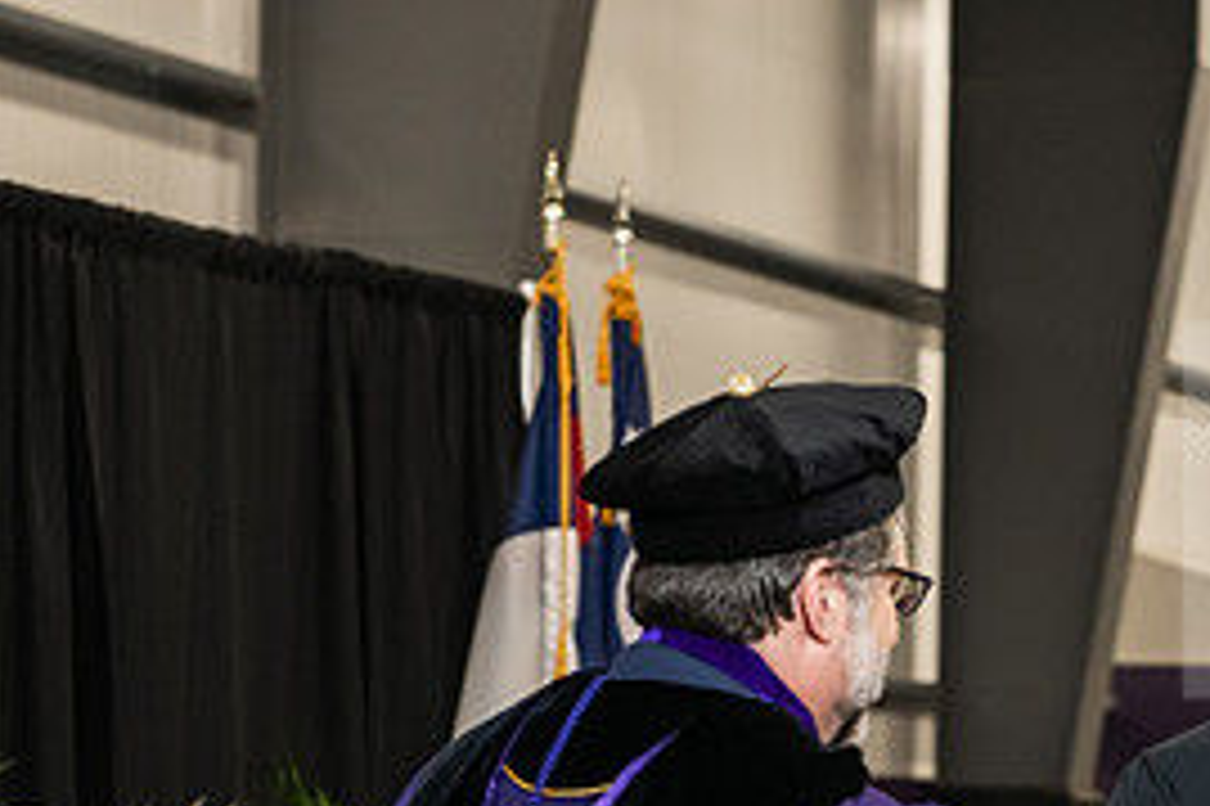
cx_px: 1048
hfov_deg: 13.5
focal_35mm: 151
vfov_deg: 9.0
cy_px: 867
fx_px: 5072
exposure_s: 1/200
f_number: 5
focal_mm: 70
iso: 2500
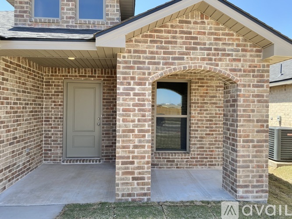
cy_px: 110
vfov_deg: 53.0
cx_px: 146
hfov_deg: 67.3
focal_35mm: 26
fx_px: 219
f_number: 1.8
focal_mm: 4.25
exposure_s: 1/554
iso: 32
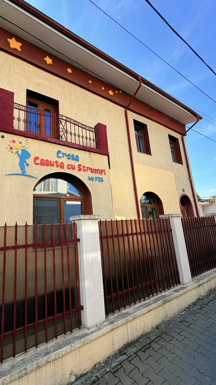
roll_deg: +3.3
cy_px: 196
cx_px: 83
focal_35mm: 16
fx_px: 163
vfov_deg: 99.4
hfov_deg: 66.2
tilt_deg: +13.6
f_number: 2.2
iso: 50
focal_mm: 2.22
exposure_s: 1/502
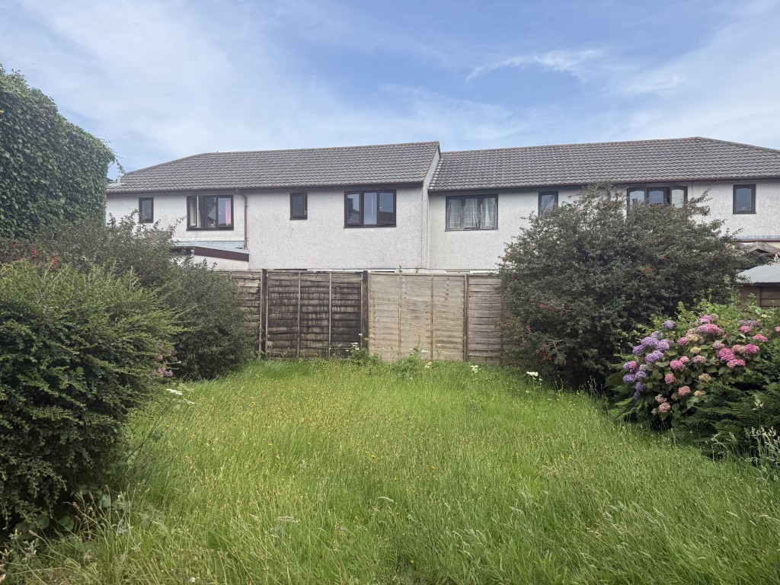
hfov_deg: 71.6
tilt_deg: -0.2
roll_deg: +0.0
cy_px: 292
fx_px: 541
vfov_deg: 56.8
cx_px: 390
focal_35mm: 24
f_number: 1.78
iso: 80
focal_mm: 6.76
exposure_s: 1/2232
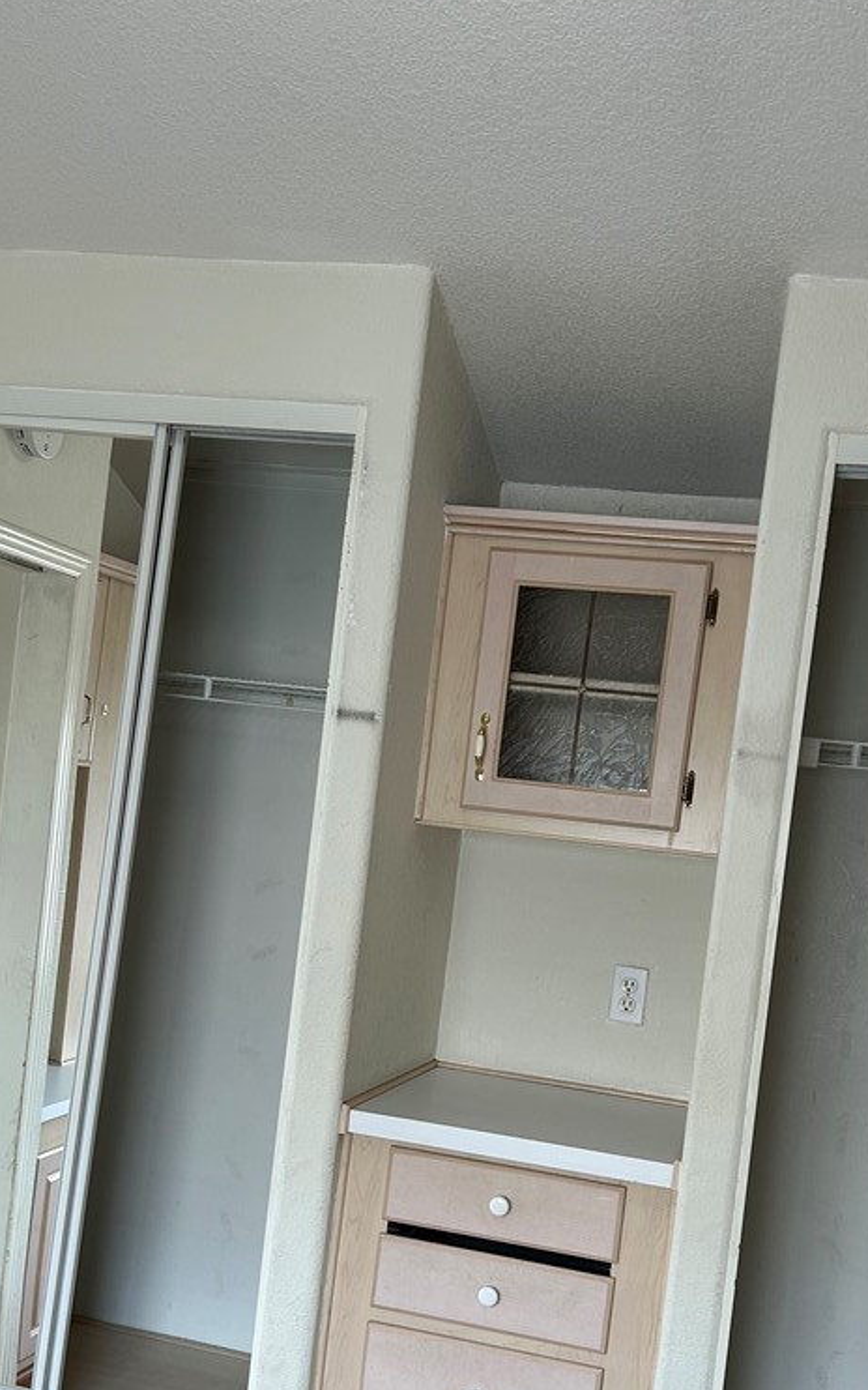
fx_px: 1439
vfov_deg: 51.0
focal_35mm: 38
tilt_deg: -0.6
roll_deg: -7.7
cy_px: 872
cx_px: 503
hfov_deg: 33.5
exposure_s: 1/120
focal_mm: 5.7
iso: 80
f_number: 1.5
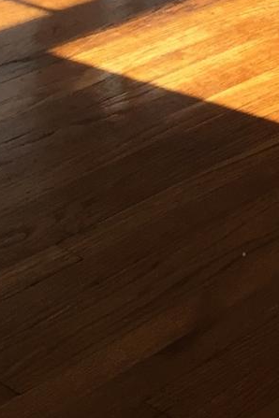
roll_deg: -6.1
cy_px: -479
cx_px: 419
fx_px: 1569
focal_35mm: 135
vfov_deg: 12.8
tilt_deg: -3.2
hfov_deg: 9.9
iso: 32
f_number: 2.2
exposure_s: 1/421
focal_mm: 4.15
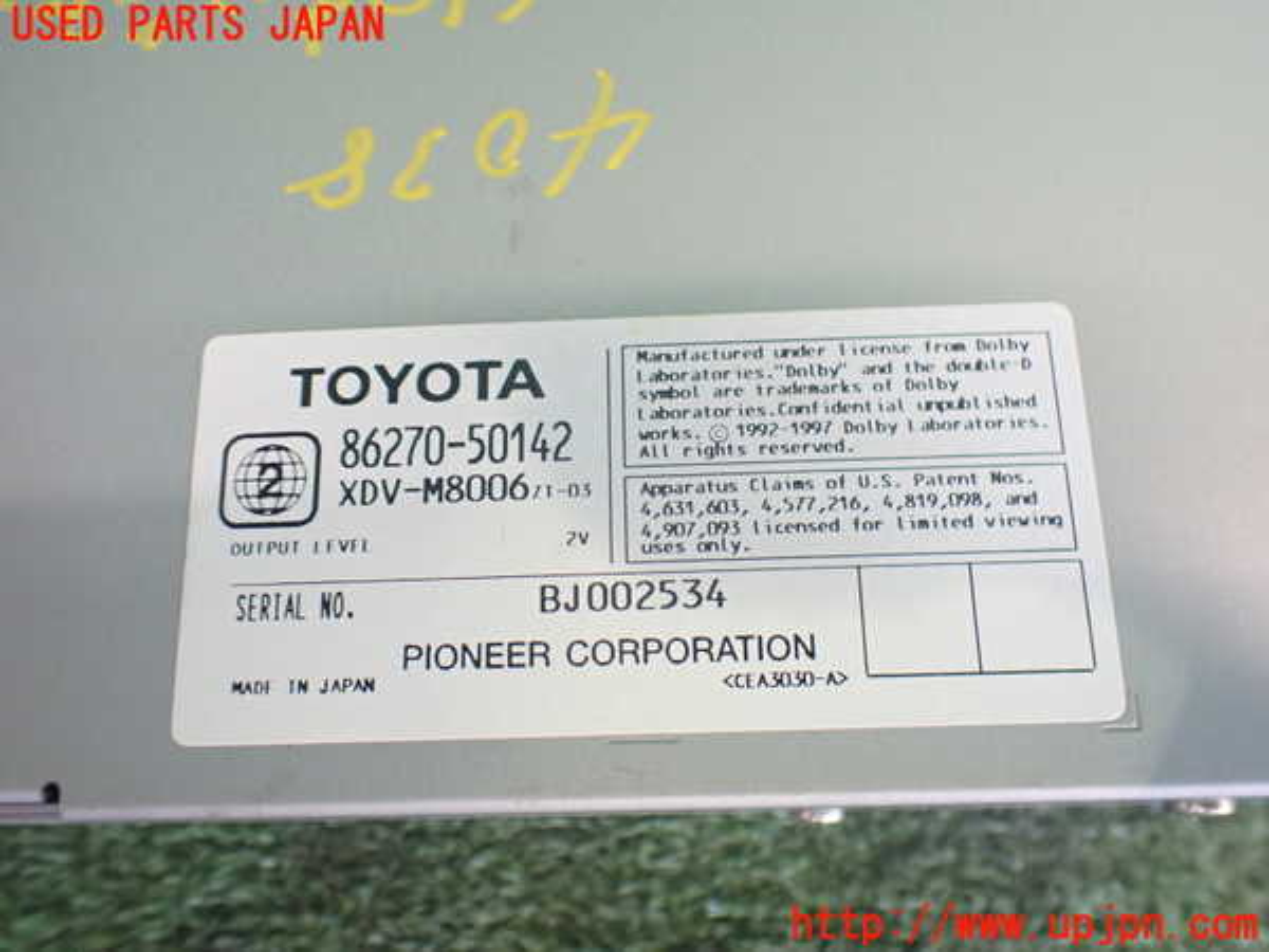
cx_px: 634
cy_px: 476
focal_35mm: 30
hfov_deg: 60.0
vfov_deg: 46.8
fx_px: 1100
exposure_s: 1/125
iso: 800
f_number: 2.3
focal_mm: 5.4
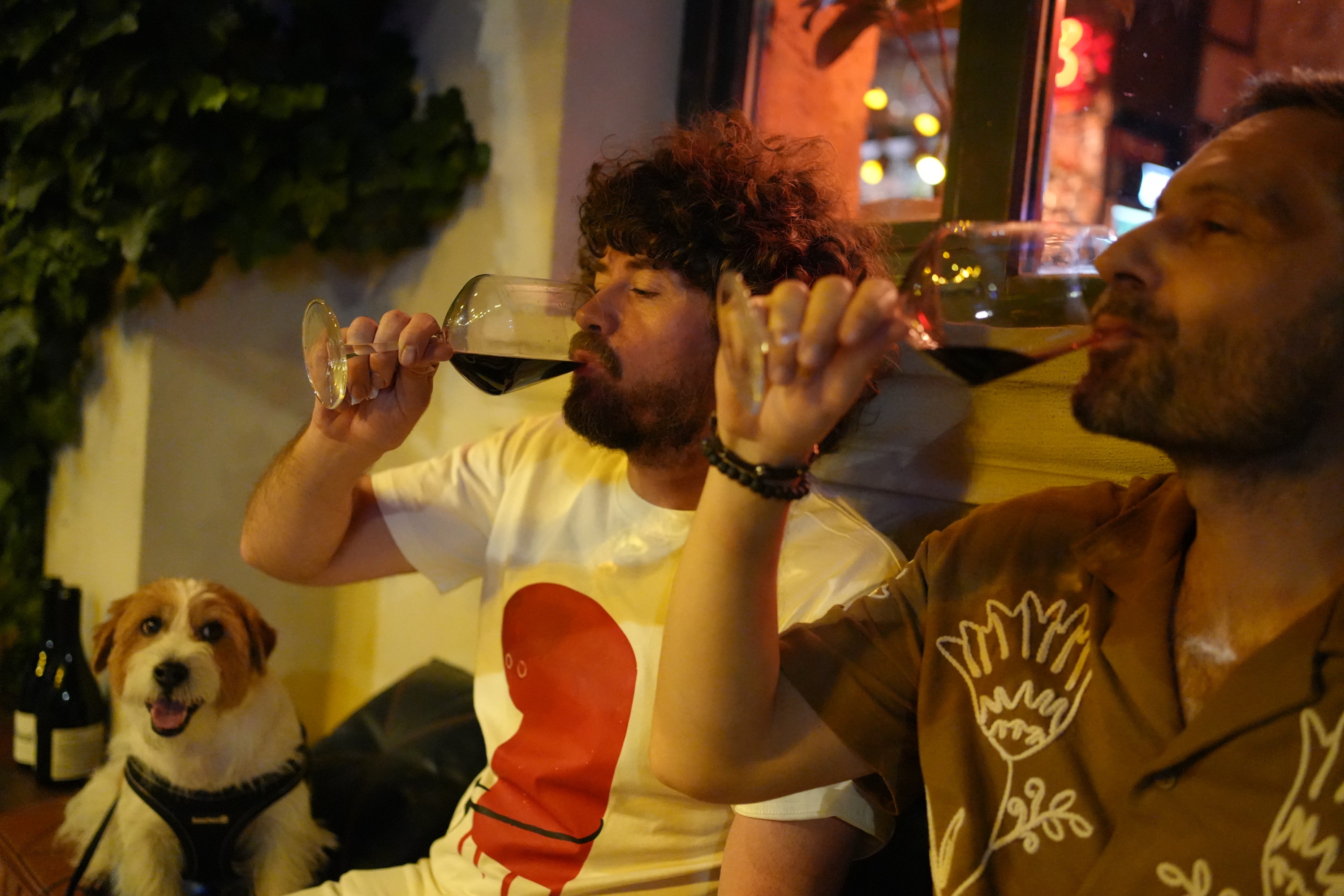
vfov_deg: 37.9
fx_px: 1307
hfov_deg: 54.4
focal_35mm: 35
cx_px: 672
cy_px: 448
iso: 12800
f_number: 2.2
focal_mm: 35
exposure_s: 1/160
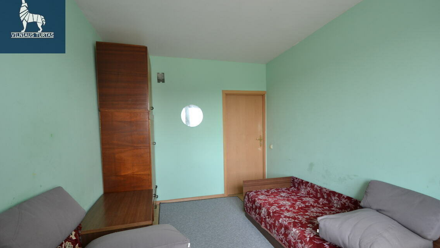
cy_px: 137
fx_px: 187
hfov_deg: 99.4
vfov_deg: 66.9
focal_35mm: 16
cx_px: 223
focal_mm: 10
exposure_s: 1/100
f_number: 5
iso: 400
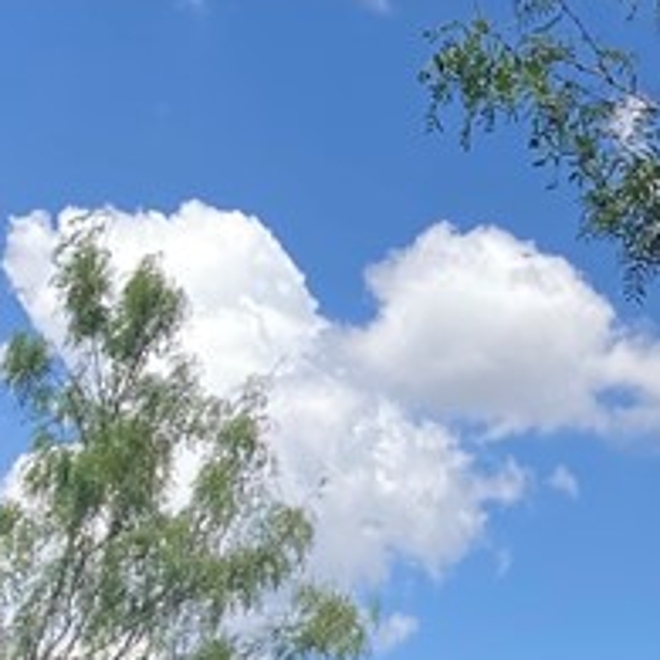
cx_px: 731
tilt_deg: -0.9
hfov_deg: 13.2
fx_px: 2804
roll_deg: +0.4
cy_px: 1266
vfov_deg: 12.1
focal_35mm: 130
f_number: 1.8
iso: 20
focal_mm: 3.99
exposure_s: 1/1143
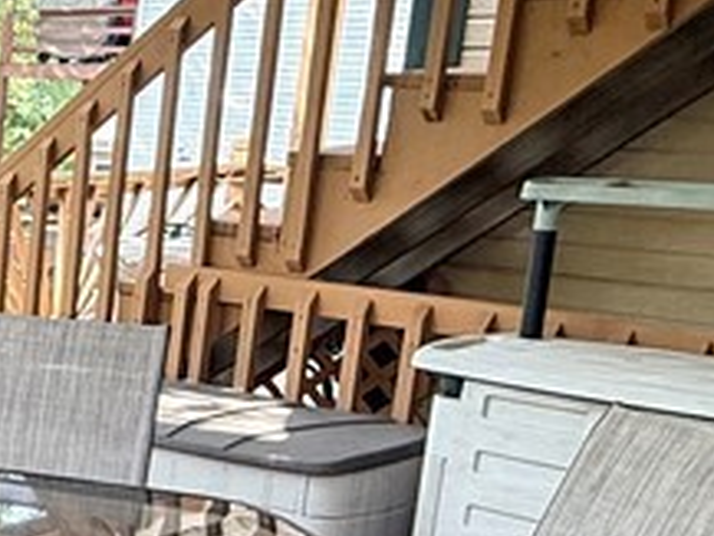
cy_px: 362
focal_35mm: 66
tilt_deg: -11.5
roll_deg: -1.5
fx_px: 1362
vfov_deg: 22.2
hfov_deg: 22.4
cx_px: -434
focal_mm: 2.22
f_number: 2.2
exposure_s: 1/99
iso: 125
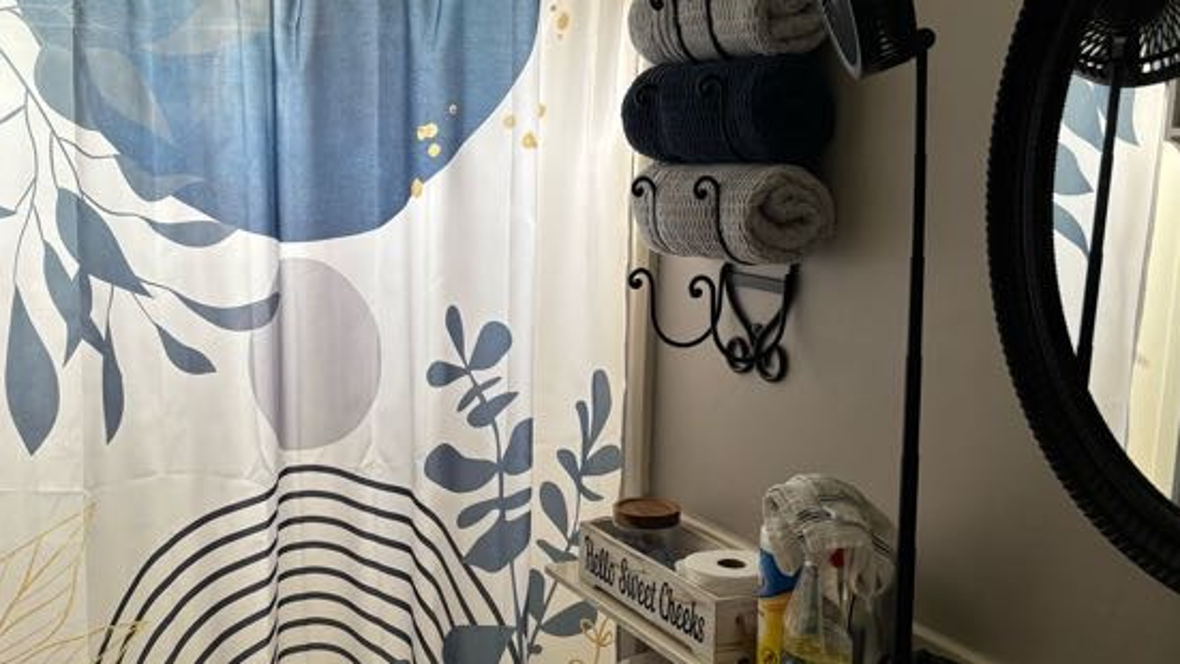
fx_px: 1345
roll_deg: -0.6
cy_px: 346
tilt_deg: -7.9
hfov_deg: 46.8
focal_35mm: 43
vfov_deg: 27.7
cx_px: 413
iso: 160
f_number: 1.6
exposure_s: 1/60
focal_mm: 5.96
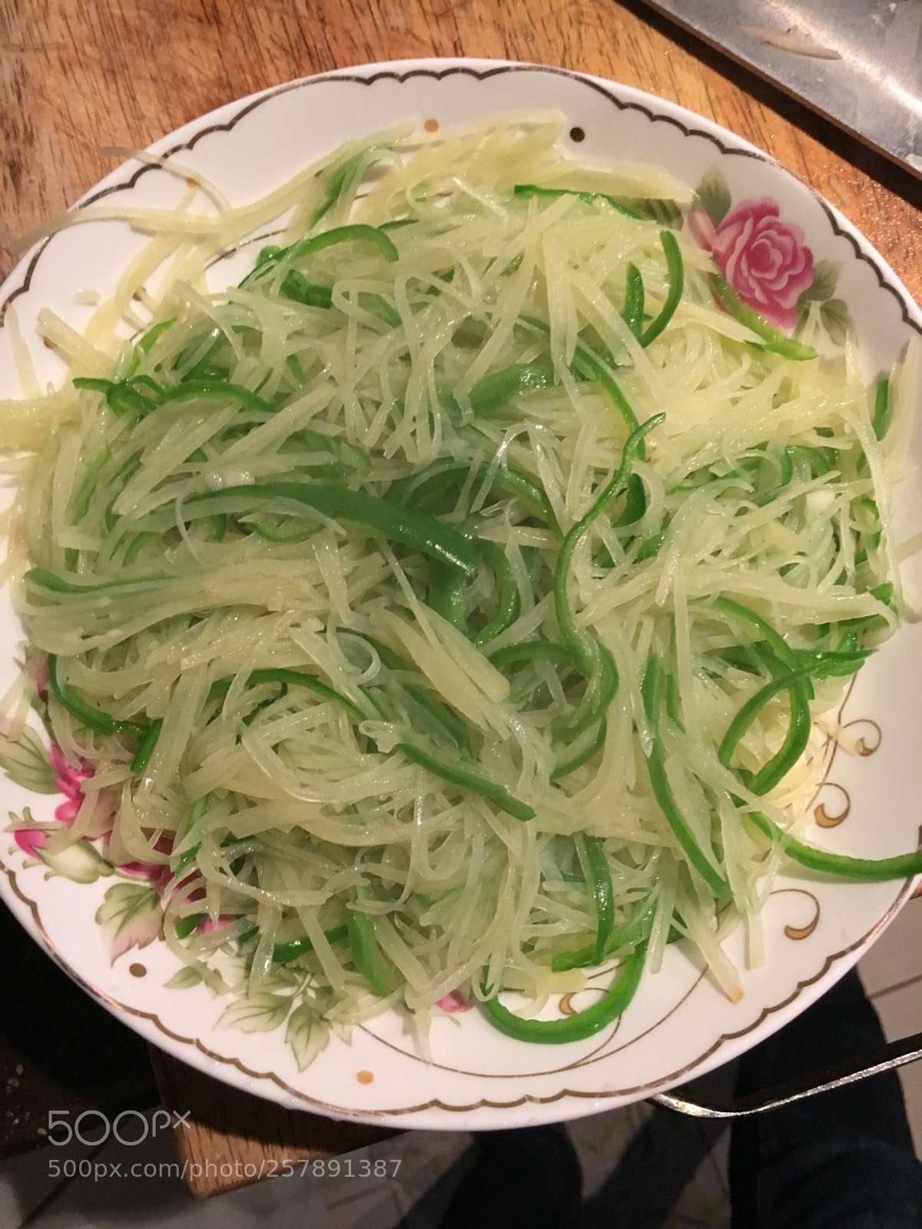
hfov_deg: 48.2
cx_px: 461
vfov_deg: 61.7
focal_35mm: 29
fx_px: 1030
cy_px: 614
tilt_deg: -80.3
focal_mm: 4.15
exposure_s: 1/20
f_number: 2.2
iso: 200
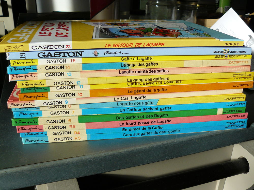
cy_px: 95
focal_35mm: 36
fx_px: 264
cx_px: 127
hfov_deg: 51.4
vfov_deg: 39.7
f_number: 4
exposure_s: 1/160
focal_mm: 6
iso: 100
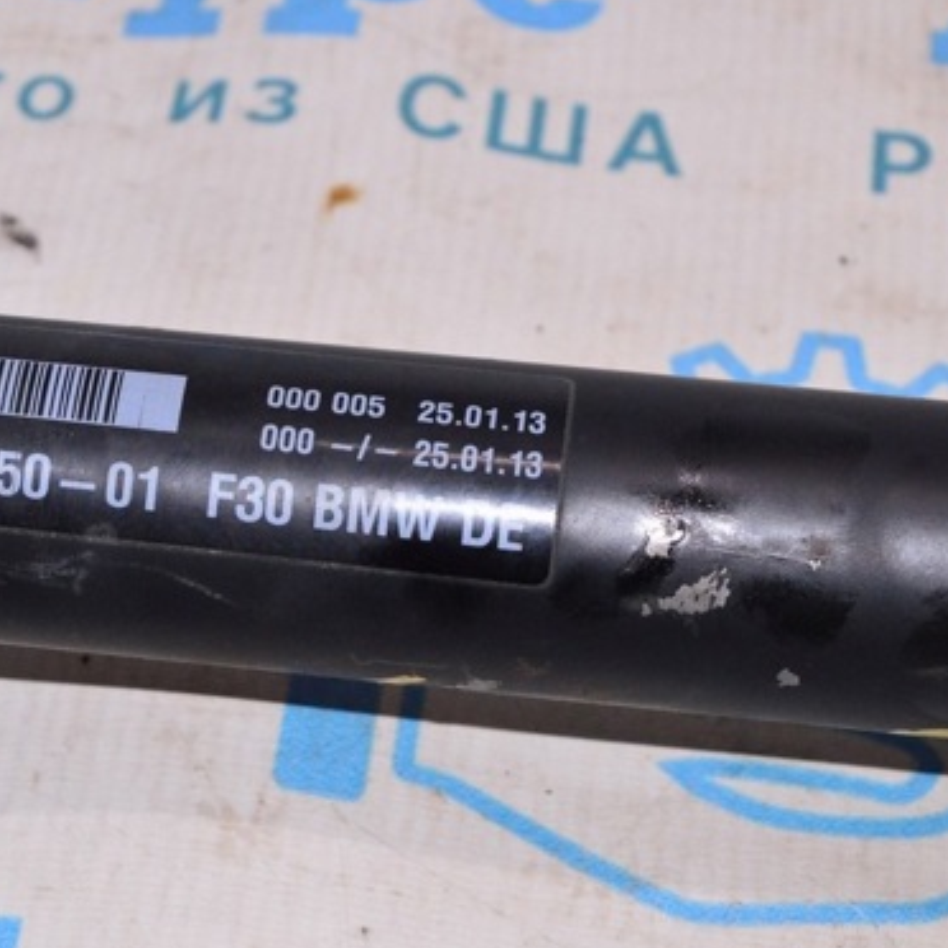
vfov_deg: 15.3
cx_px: 191
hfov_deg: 15.2
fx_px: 3532
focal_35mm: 114
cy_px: 447
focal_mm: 52
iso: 1600
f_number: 8
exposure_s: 1/200
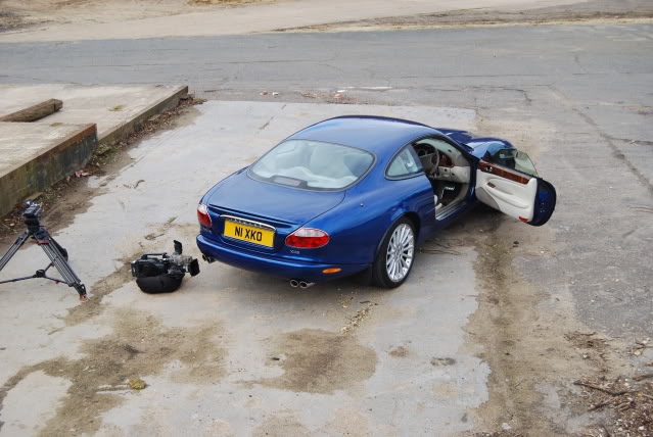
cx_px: 326
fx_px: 817
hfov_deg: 43.5
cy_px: 218
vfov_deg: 30.0
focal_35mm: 45
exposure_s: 1/125
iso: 100
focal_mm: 30
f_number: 5.6
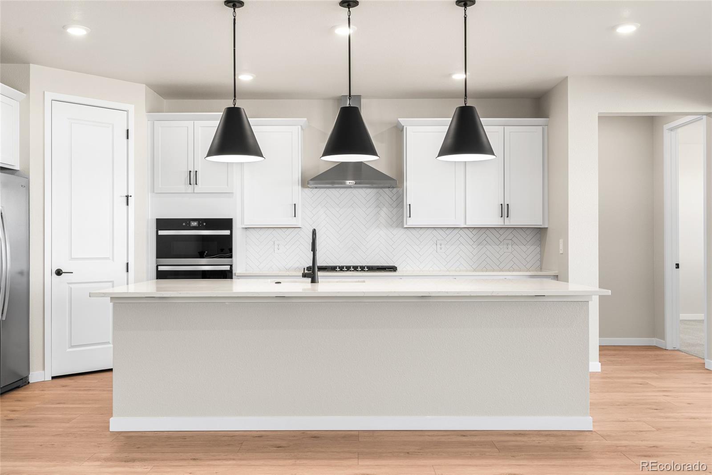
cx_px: 356
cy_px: 238
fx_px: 662
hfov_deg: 56.5
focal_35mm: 34
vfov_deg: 39.4
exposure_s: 1/8
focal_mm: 33.5
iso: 100
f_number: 8
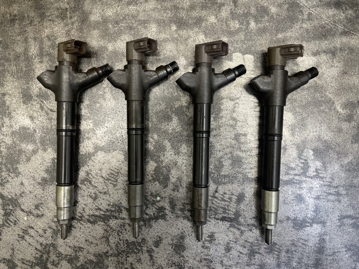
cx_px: 180
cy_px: 134
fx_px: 269
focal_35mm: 26
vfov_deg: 53.0
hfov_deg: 67.3
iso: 80
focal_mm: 4.2
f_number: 1.6
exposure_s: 1/100
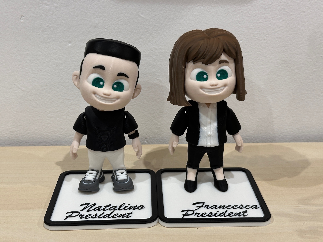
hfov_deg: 39.7
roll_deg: -0.3
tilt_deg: -20.6
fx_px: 448
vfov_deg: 30.3
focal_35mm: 48
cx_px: 162
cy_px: 121
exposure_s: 1/50
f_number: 1.78
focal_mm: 6.86
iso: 80
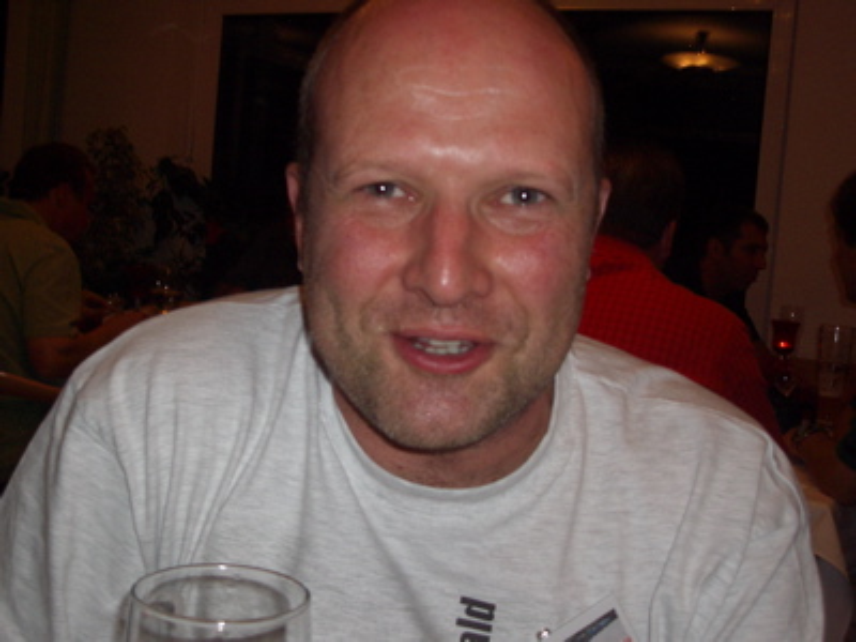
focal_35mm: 49
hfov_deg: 38.9
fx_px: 1212
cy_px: 321
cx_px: 428
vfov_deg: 29.7
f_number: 3.1
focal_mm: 8.2
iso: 100
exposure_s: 1/60
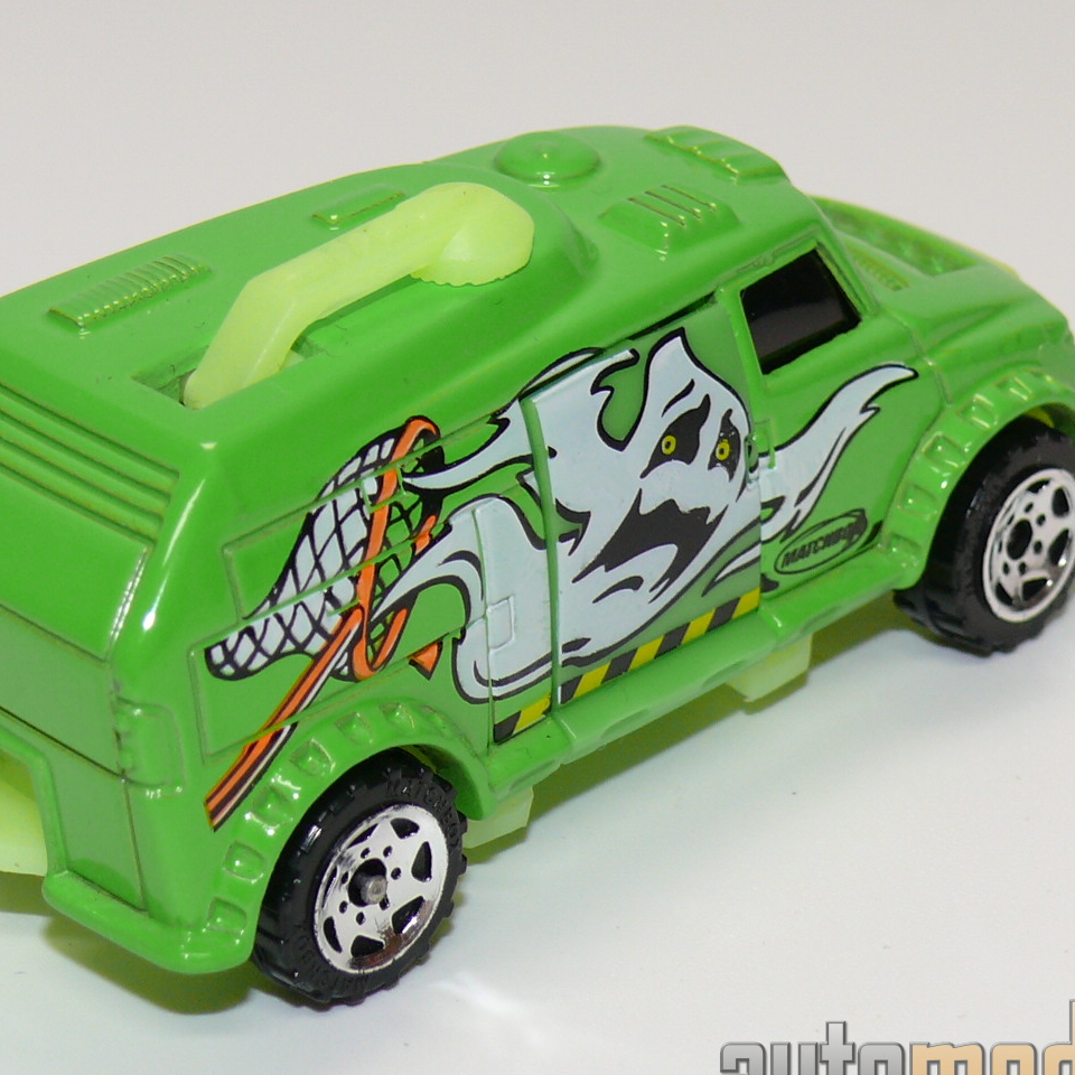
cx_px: 461
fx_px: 4813
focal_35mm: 137
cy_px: 498
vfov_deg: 12.7
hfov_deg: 12.7
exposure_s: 1/30
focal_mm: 12.8
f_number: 4
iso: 100
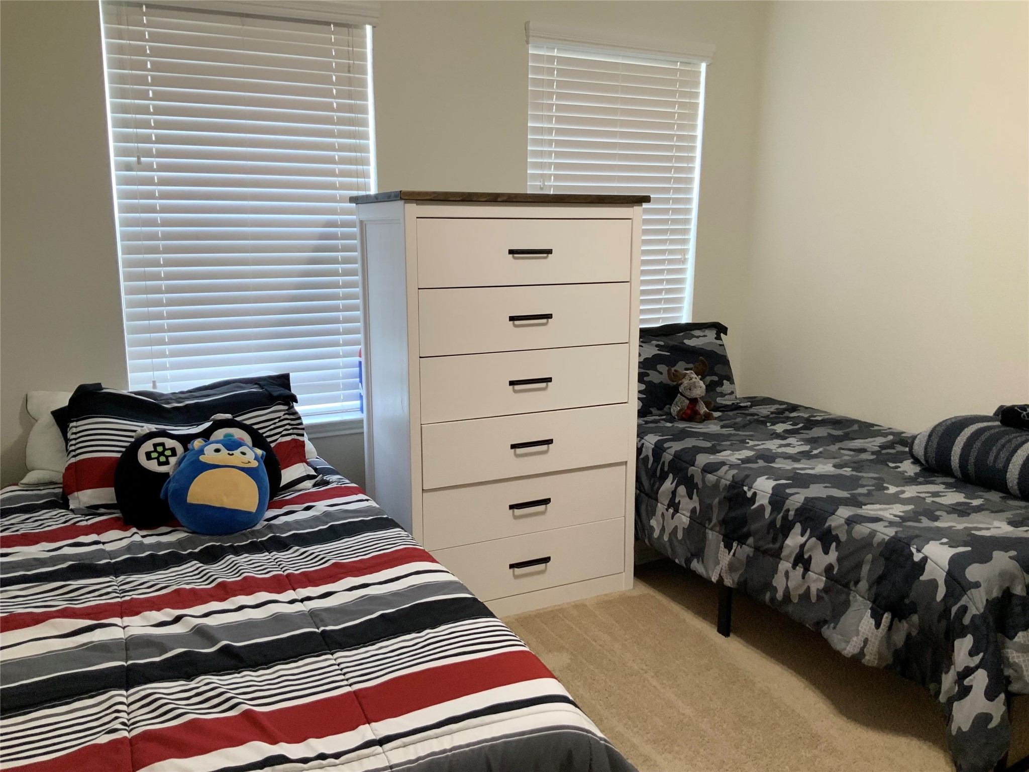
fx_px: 862
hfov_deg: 61.7
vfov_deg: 48.2
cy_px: 386
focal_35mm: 29
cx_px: 514
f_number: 1.8
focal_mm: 3
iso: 100
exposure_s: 1/60
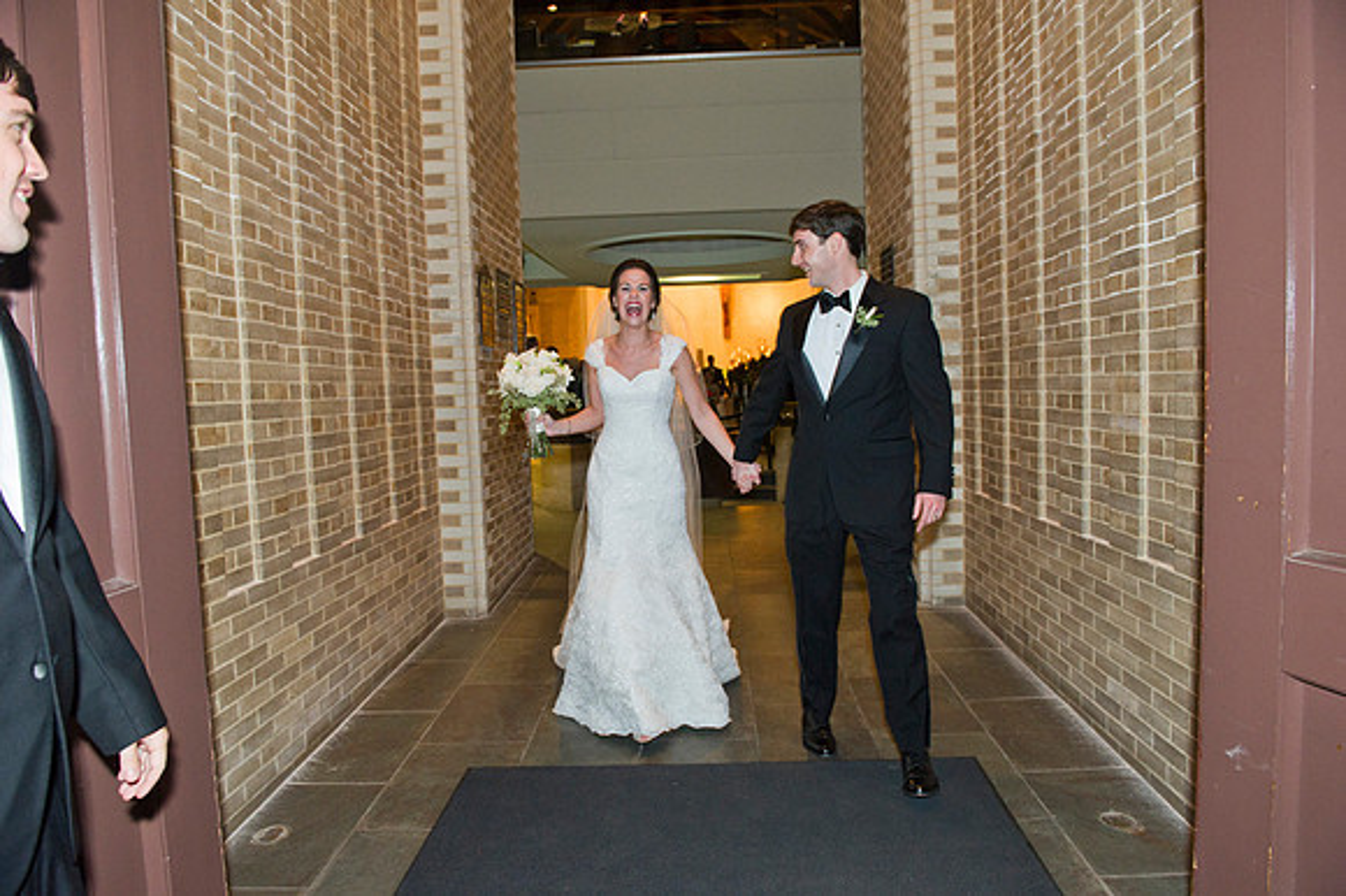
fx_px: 897
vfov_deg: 53.1
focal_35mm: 24
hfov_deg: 73.8
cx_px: 673
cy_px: 448
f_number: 5
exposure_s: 1/80
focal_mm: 24
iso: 1600
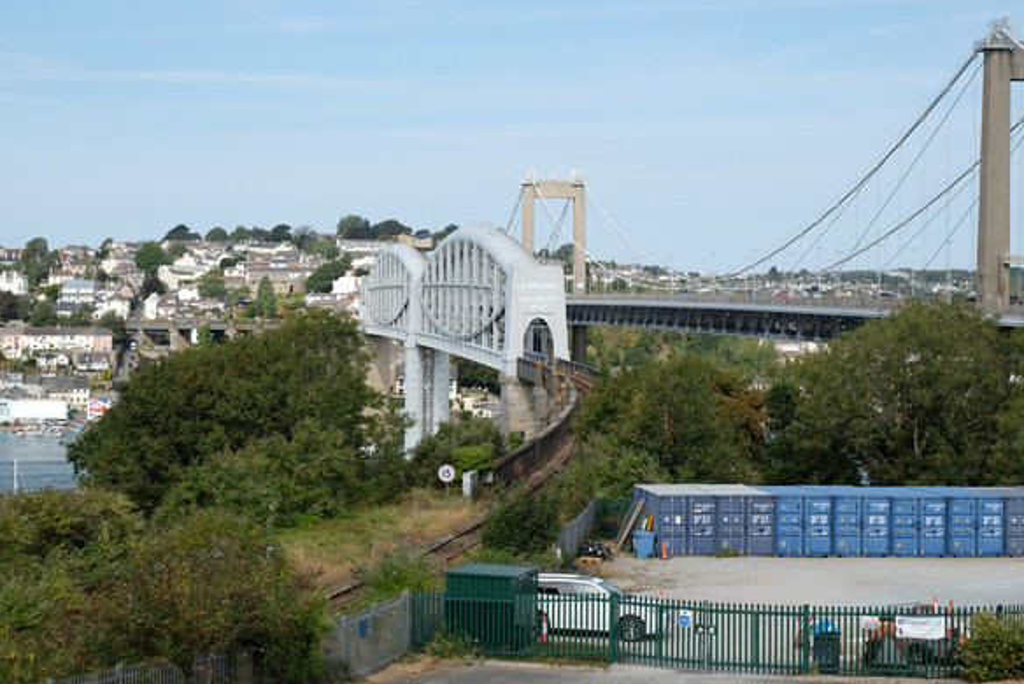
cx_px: 505
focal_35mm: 69
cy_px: 329
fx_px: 1964
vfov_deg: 19.8
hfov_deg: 29.2
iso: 200
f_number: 8
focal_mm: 42
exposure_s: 1/420
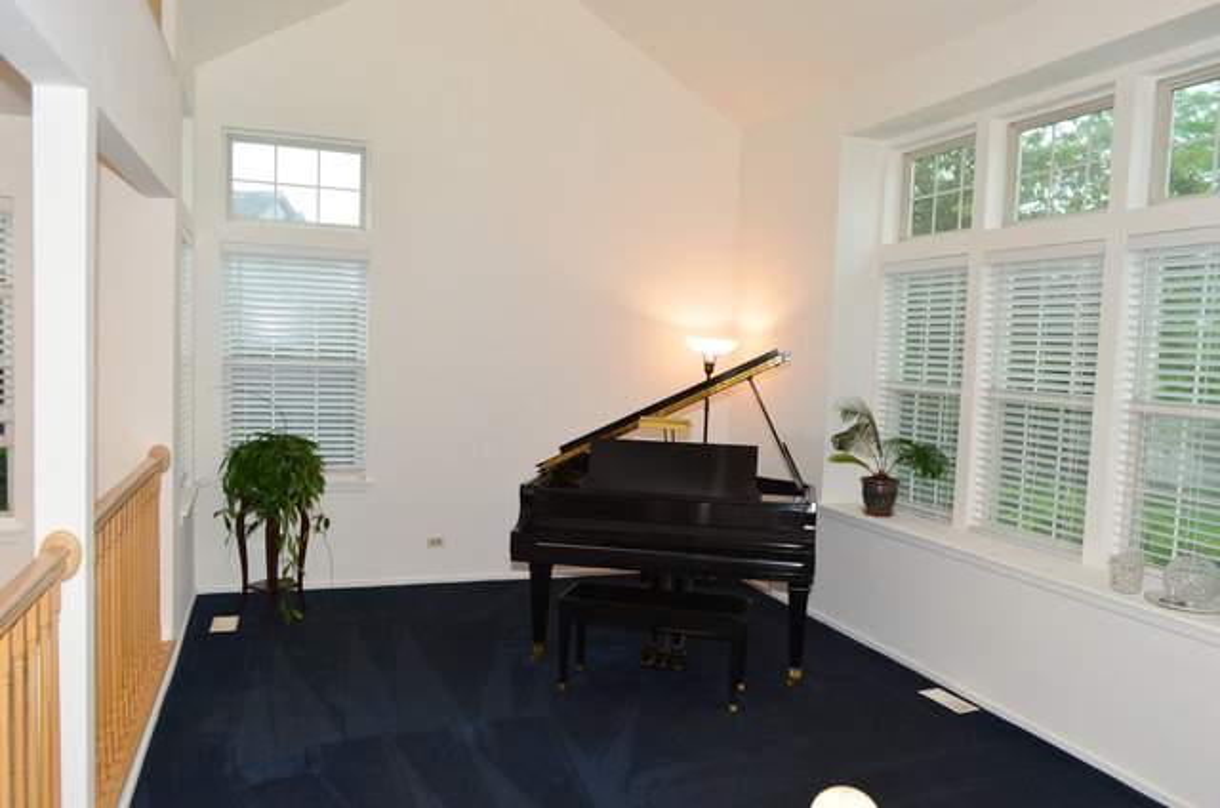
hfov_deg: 67.5
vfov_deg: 47.7
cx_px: 610
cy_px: 404
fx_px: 913
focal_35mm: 27
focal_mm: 18
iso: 800
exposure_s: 1/60
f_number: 6.7
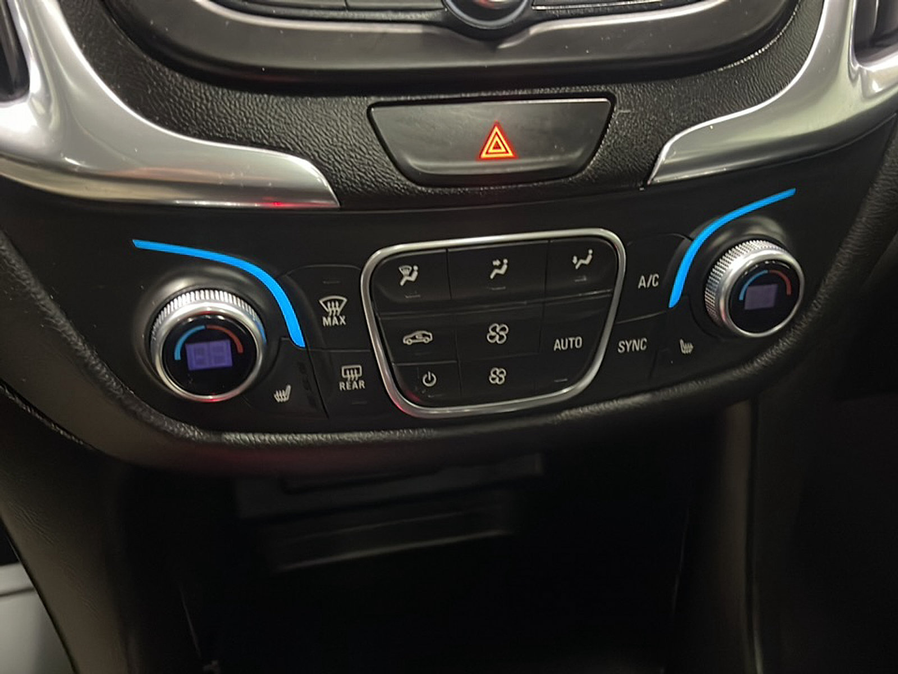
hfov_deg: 63.4
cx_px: 449
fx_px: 726
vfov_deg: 49.7
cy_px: 337
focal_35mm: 28
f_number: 1.6
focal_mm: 5.1
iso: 1000
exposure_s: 1/40
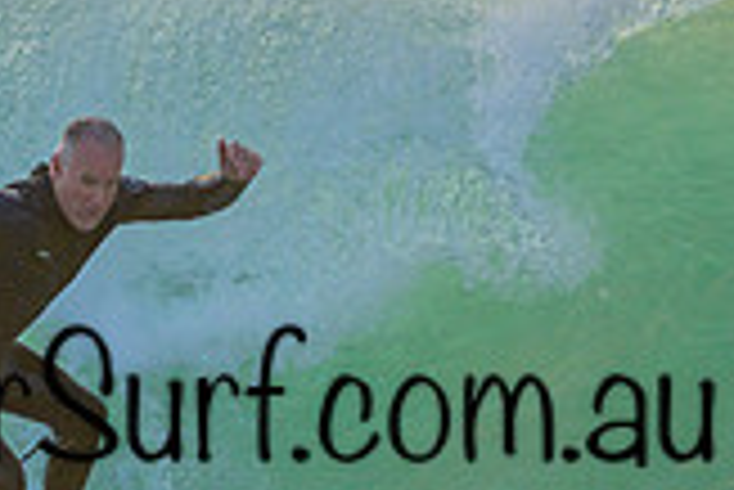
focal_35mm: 2846
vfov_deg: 0.5
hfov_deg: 0.7
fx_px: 58077
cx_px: 239
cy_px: 357
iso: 800
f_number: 6.3
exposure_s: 1/2000
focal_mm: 800
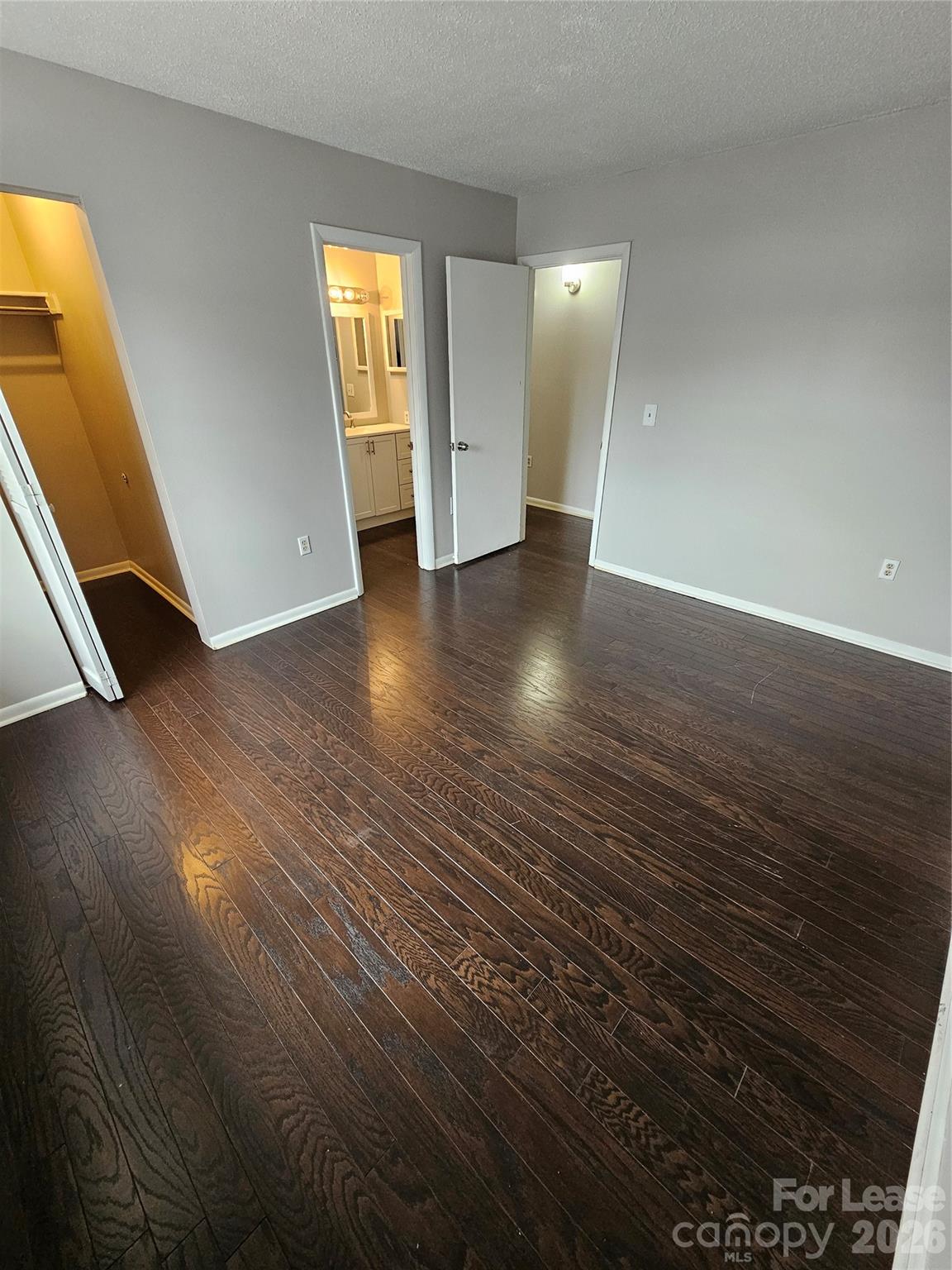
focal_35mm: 13
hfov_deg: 89.9
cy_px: 635
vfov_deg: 106.2
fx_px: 477
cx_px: 476
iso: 250
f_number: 2.2
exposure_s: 1/60
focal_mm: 2.2
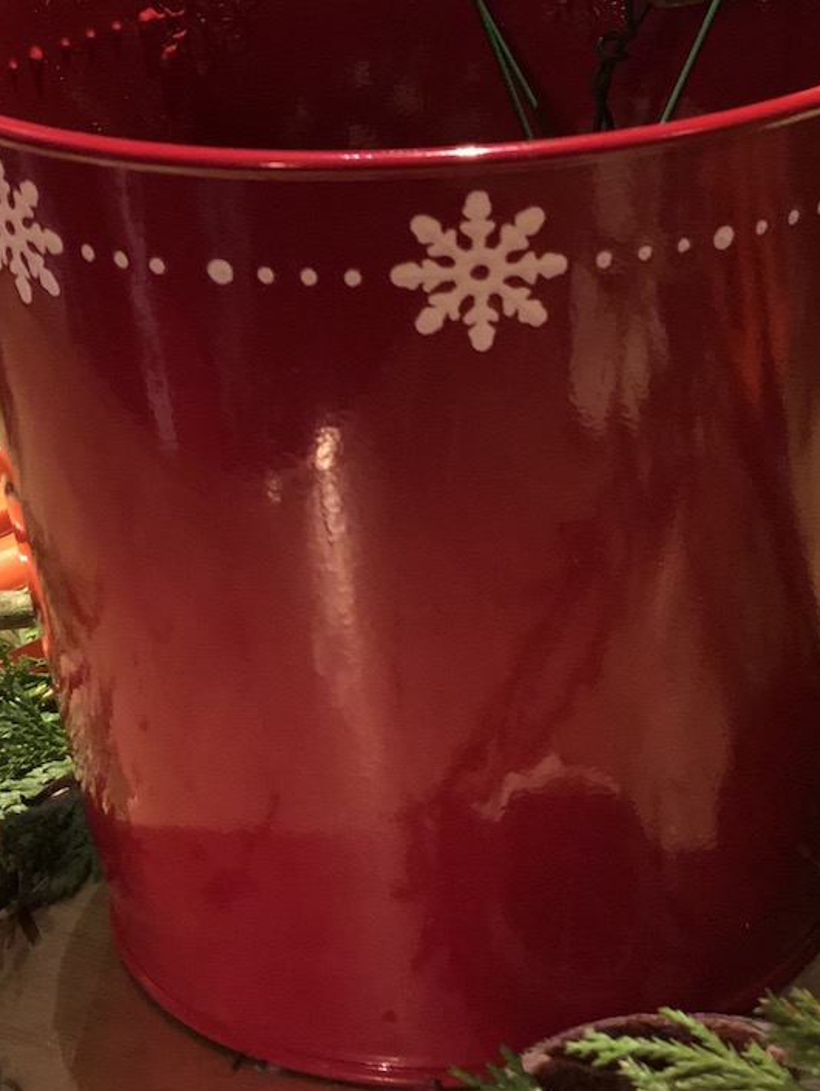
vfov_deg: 19.7
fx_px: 3092
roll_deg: +0.7
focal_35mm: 98
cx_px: 684
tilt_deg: -15.9
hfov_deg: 15.0
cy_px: 127
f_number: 2.4
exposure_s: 1/14
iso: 160
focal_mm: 6
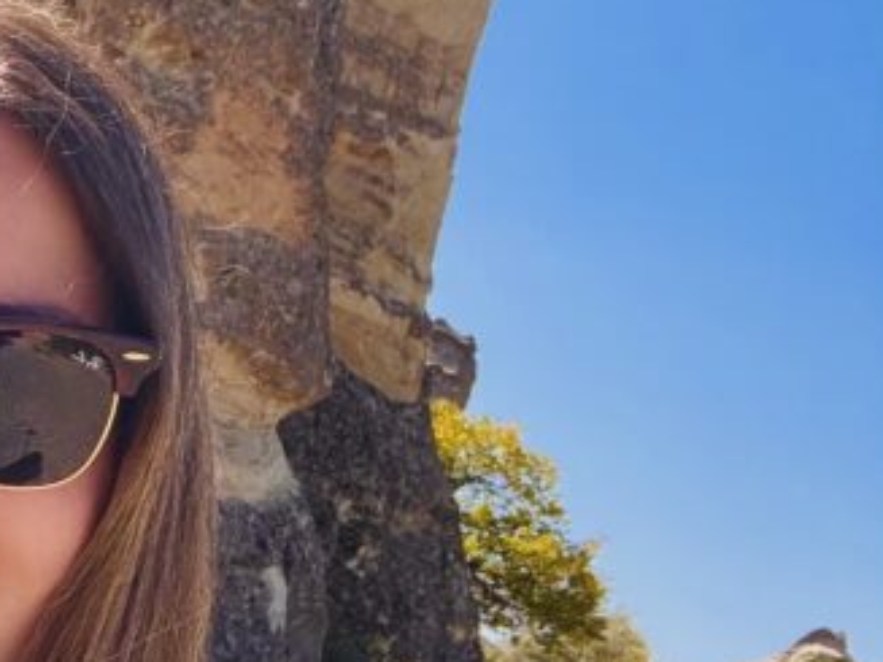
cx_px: -562
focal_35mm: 76
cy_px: 211
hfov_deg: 20.5
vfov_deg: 19.3
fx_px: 1938
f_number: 1.9
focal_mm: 2.69
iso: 25
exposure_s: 1/730
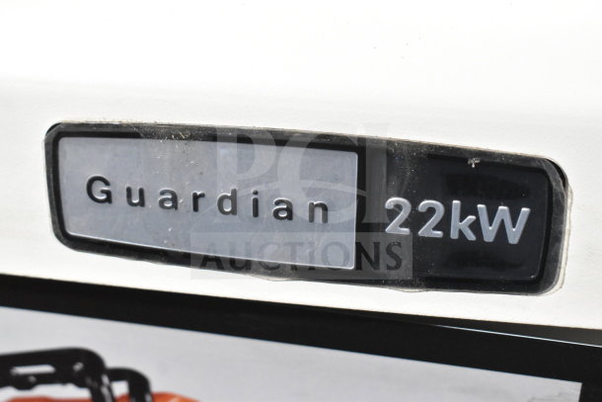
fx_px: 1129
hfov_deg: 29.9
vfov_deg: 20.2
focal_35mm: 68
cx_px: 301
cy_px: 201
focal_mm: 45
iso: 6400
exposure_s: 1/200
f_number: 7.1
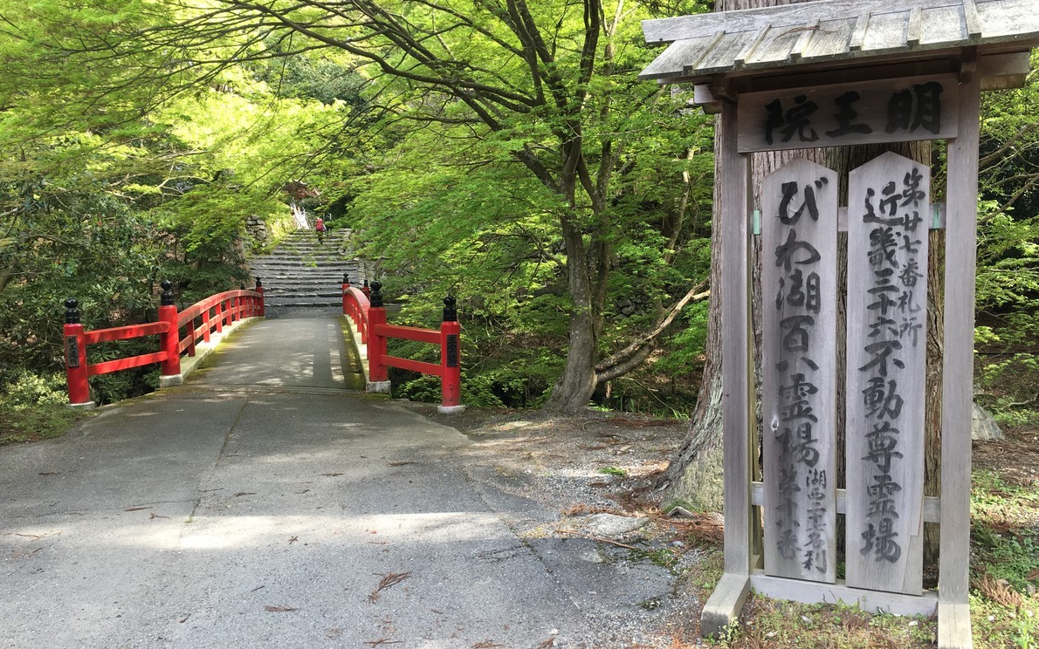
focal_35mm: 31
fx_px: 878
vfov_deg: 40.6
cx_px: 516
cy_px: 341
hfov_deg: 61.2
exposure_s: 1/120
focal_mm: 4.15
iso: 32
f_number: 2.2
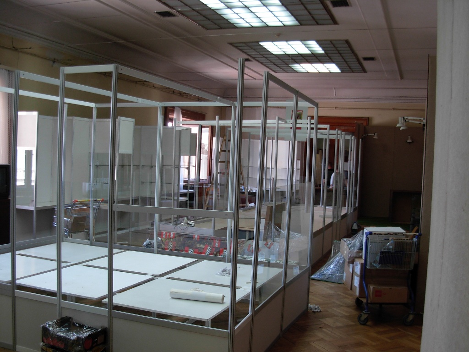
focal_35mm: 38
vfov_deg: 37.7
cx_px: 234
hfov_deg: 49.0
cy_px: 176
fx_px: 515
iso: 79
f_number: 2.9
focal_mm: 6.3
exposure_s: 1/19
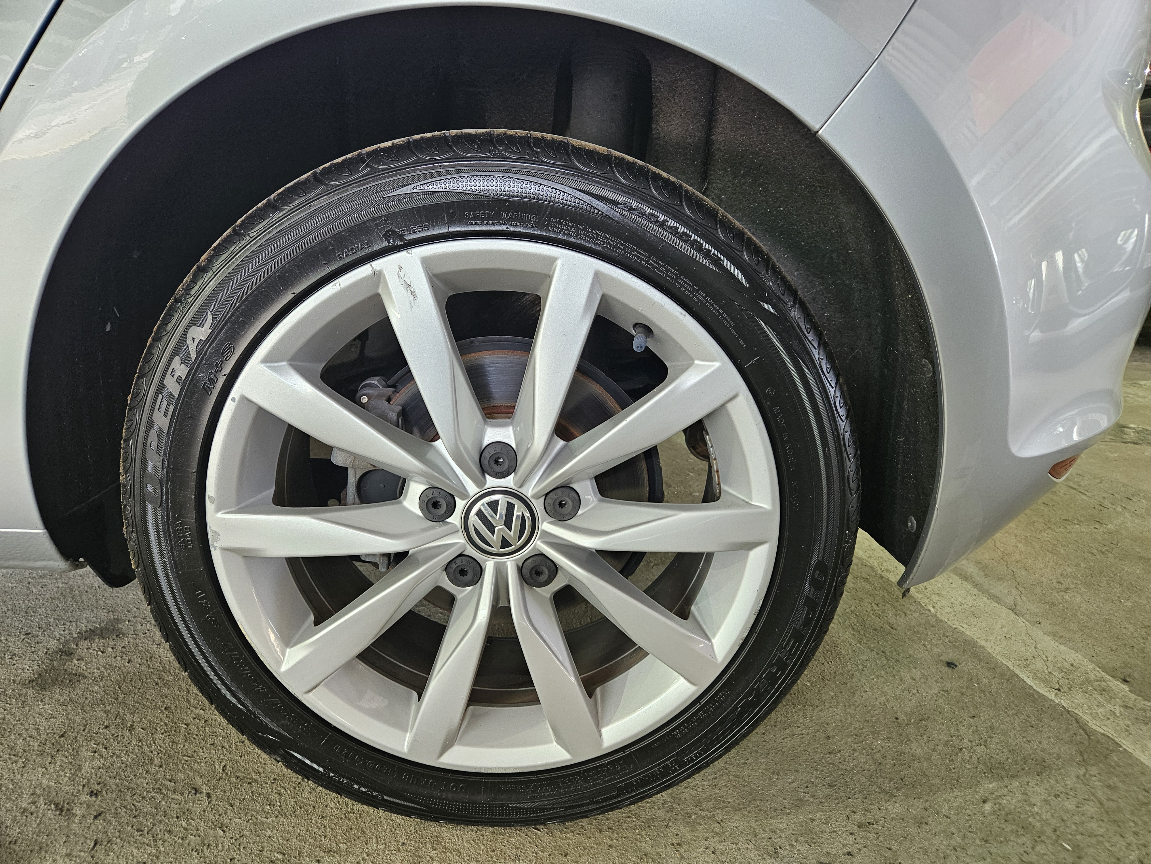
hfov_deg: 73.9
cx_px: 576
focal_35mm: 23
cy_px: 432
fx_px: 765
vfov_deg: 58.9
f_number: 1.8
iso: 320
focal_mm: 5.4
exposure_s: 1/120
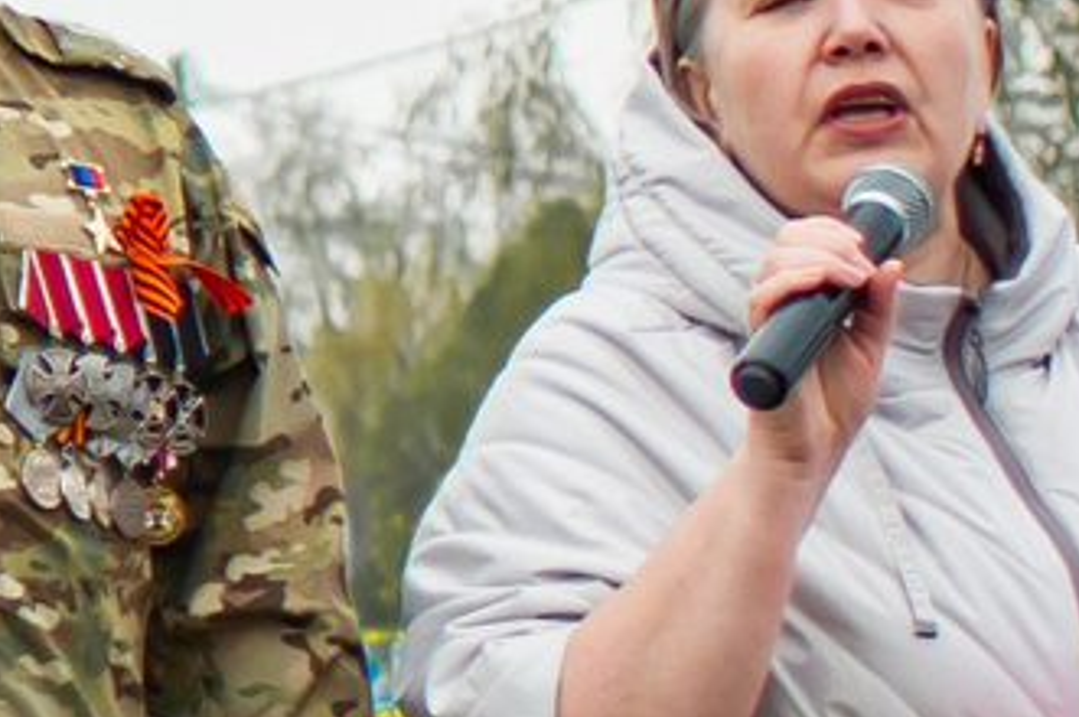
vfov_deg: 1.6
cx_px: -2223
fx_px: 25481
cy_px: 104
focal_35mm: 851
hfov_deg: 2.4
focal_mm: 70
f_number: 5.6
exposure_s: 1/320
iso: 200
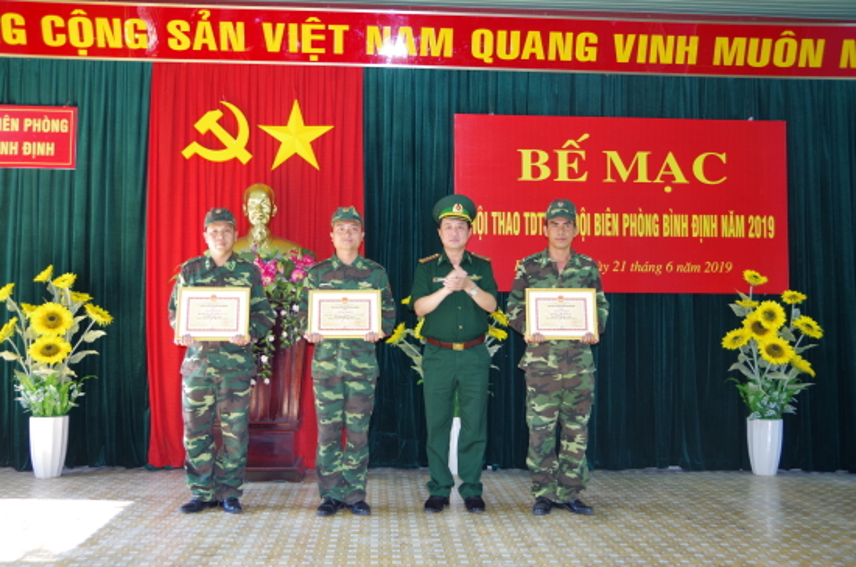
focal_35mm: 36
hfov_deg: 53.2
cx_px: 428
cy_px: 284
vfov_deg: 36.7
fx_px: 854
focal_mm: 24
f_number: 4
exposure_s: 1/30
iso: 400
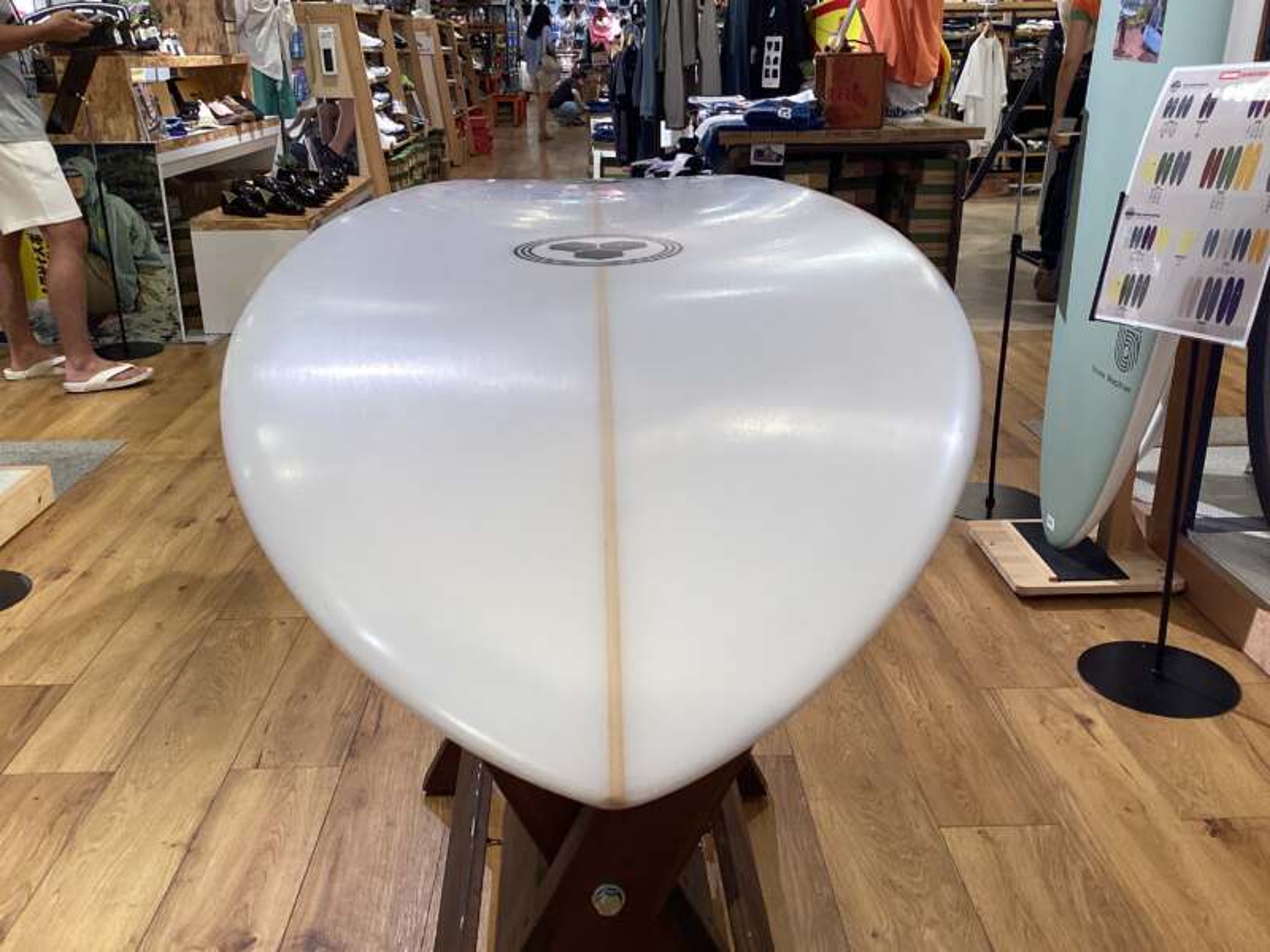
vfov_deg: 45.4
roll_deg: +0.1
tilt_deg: -20.6
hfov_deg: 58.4
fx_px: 1137
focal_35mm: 31
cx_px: 635
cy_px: 476
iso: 64
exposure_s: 1/60
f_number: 2.4
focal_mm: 3.3
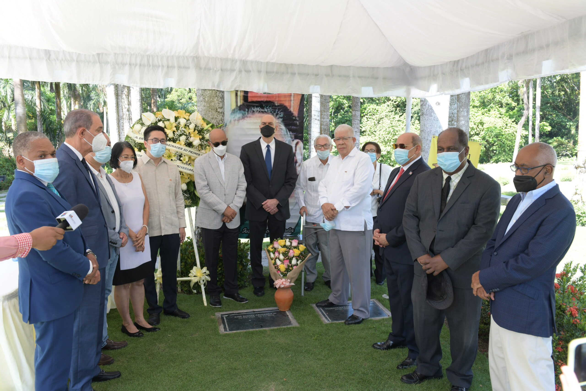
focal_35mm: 31
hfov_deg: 60.3
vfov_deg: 42.3
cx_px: 293
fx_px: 505
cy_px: 196
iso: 400
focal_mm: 31
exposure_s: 1/125
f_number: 6.3
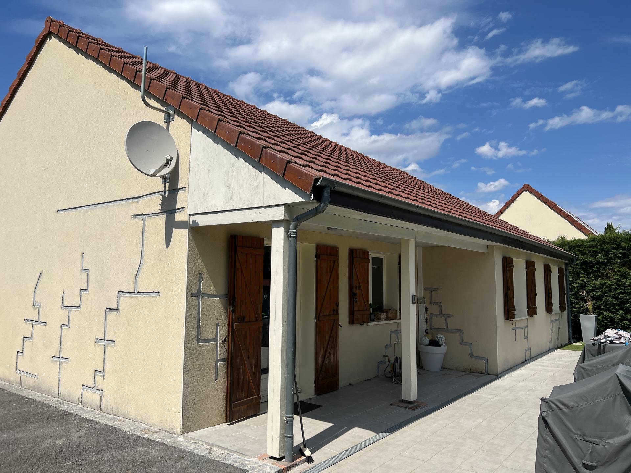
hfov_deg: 67.3
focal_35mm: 26
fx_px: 474
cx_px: 316
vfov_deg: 53.1
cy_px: 236
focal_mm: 5.7
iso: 50
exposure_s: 1/8000
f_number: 1.5
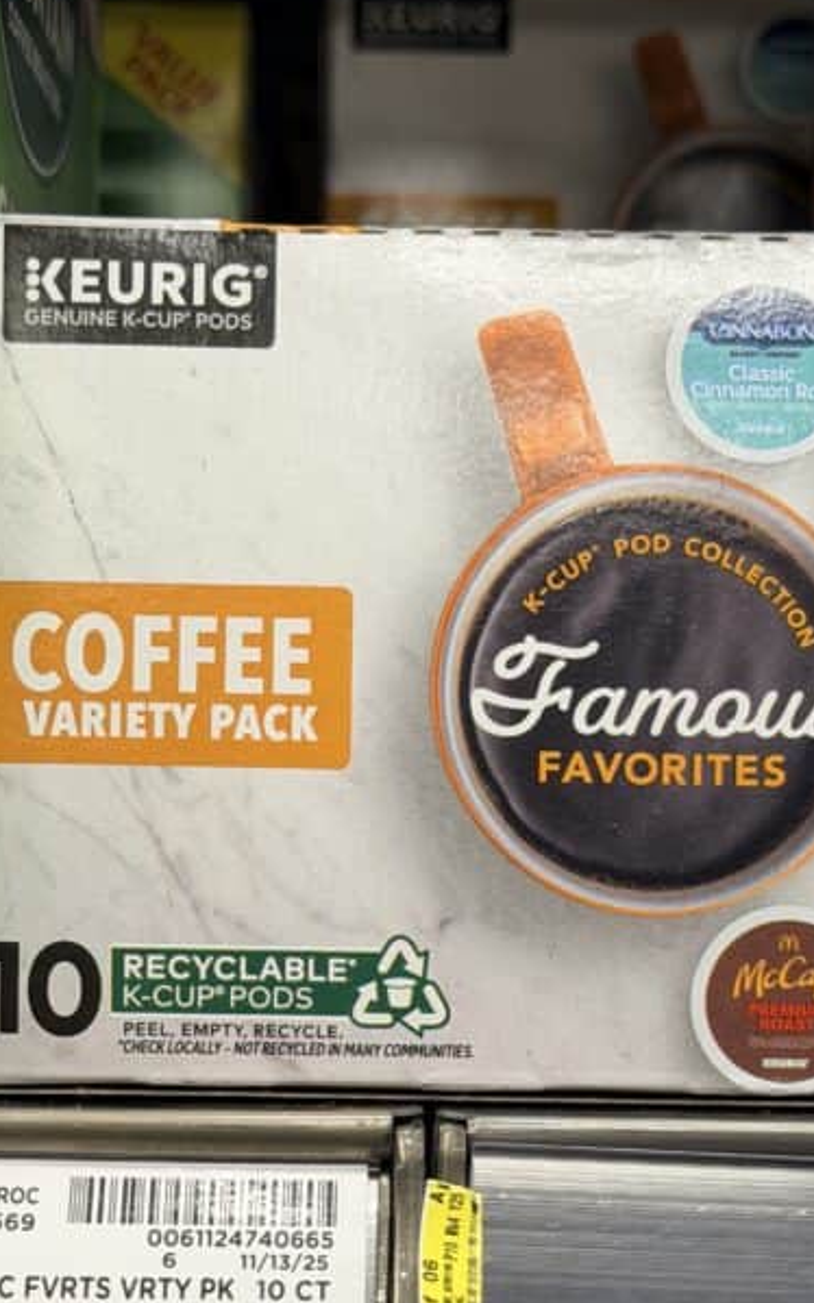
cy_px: 977
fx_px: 3090
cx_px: 509
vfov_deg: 23.6
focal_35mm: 87
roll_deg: -0.8
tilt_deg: -3.6
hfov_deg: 15.0
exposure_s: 1/60
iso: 64
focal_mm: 6.76
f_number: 1.78
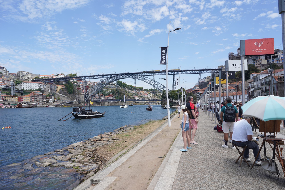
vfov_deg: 53.1
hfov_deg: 73.7
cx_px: 142
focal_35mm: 24
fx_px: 190
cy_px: 95
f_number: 13
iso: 100
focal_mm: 24
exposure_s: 1/100
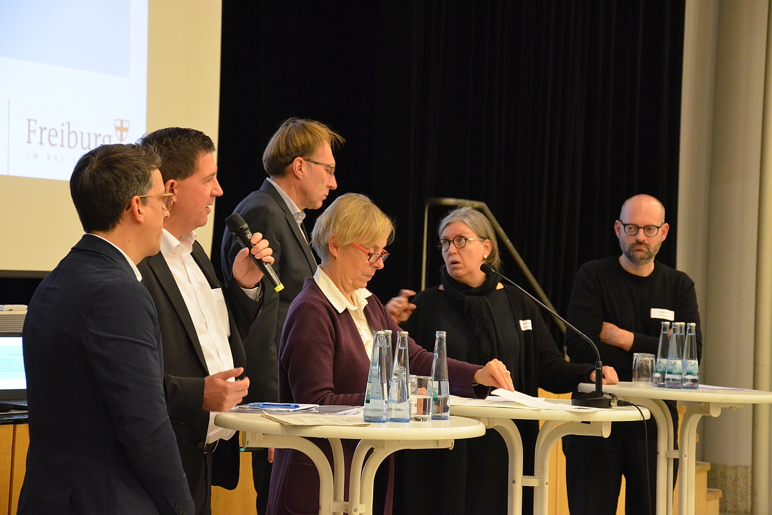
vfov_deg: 13.0
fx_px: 2251
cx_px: 386
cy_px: 258
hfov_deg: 19.5
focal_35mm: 105
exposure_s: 1/25
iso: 3200
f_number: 5.3
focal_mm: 70
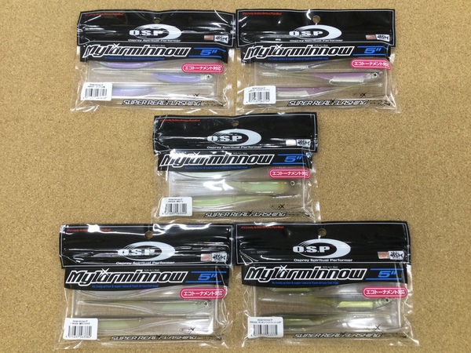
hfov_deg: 58.4
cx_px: 236
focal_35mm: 31
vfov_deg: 45.4
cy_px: 176
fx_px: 422
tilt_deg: -79.2
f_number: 2.4
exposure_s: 1/30
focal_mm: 3.3
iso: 32
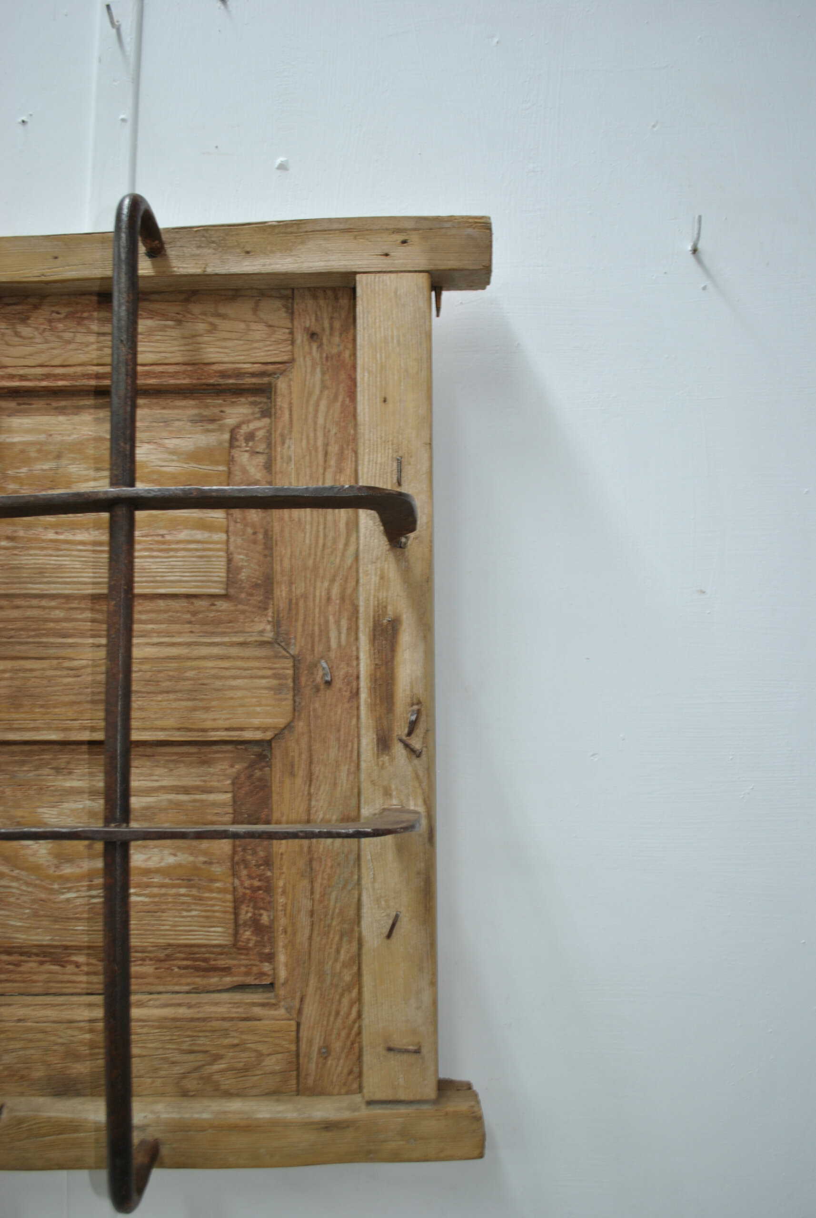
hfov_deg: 43.7
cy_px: 609
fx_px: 1017
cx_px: 408
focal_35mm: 30
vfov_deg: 61.9
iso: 200
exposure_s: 1/20
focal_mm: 20
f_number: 3.8
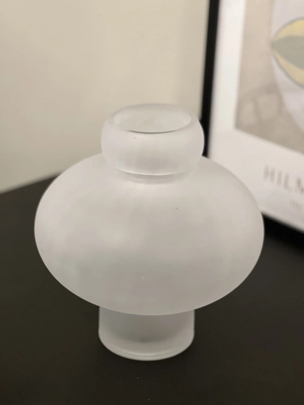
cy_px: 202
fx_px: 902
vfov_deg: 25.3
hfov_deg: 19.1
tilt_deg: -24.6
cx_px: 152
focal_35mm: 77
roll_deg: -1.9
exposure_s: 1/20
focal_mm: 9
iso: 400
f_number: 2.8
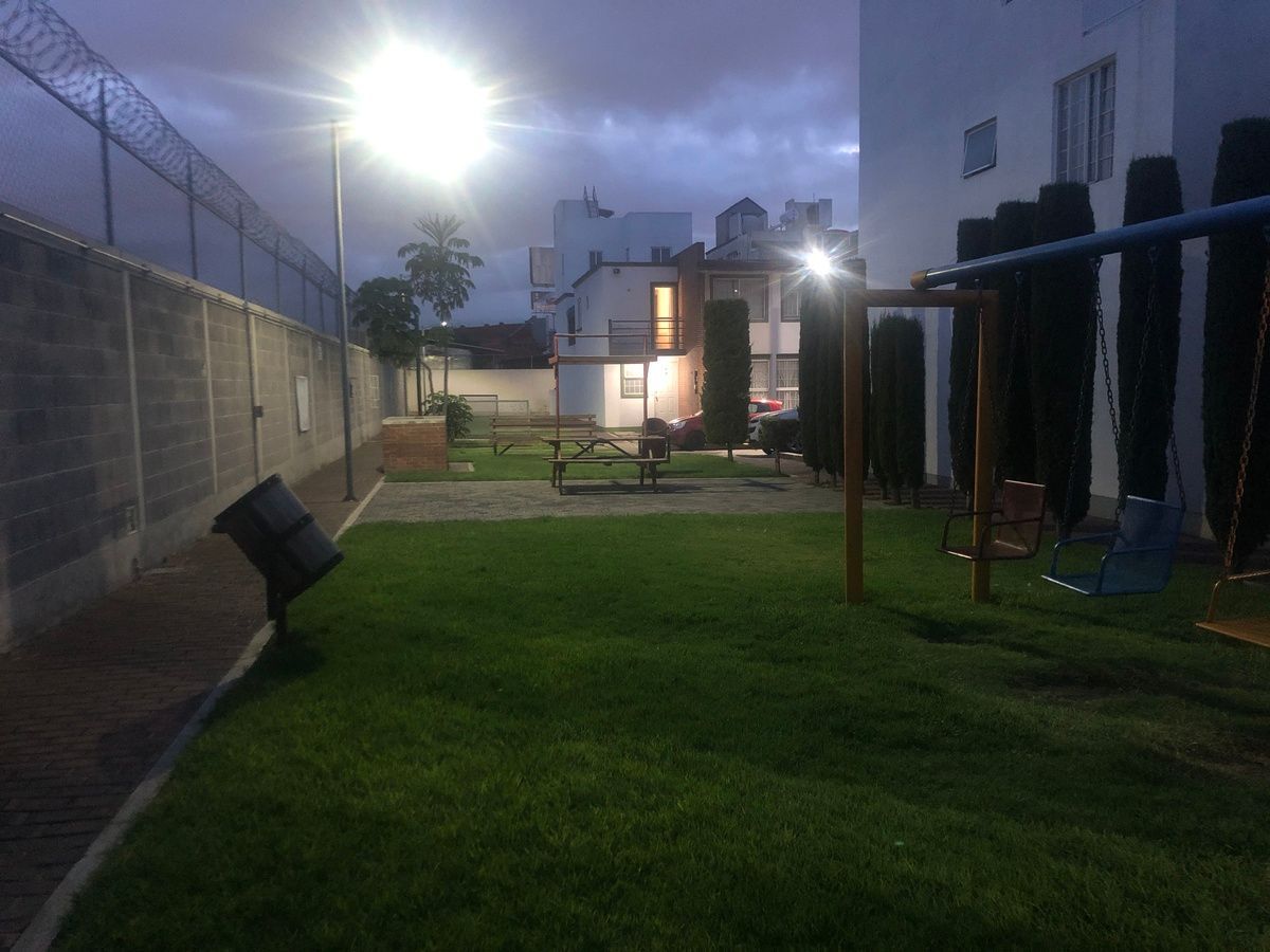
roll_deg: +0.1
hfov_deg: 63.4
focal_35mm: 28
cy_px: 476
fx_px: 1027
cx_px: 635
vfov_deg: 49.7
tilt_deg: -6.6
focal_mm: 4
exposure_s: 1/4
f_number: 1.8
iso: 160
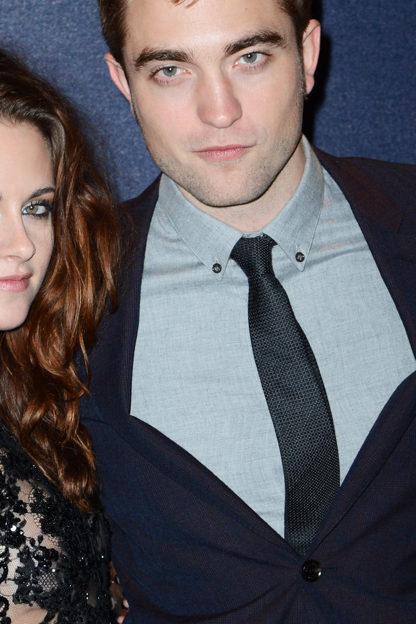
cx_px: 112
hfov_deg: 10.1
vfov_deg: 15.1
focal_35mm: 136
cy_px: 299
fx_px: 2359
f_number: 6.3
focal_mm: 92
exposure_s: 1/250
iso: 800
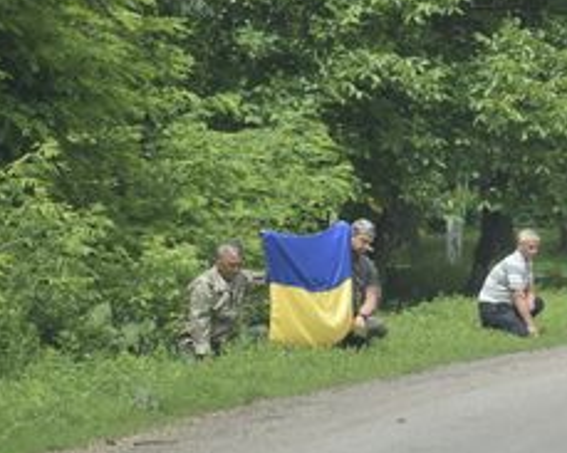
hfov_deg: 11.6
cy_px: 105
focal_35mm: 166
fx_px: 2784
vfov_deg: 9.3
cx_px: 508
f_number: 8
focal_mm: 36
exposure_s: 1/250
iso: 250
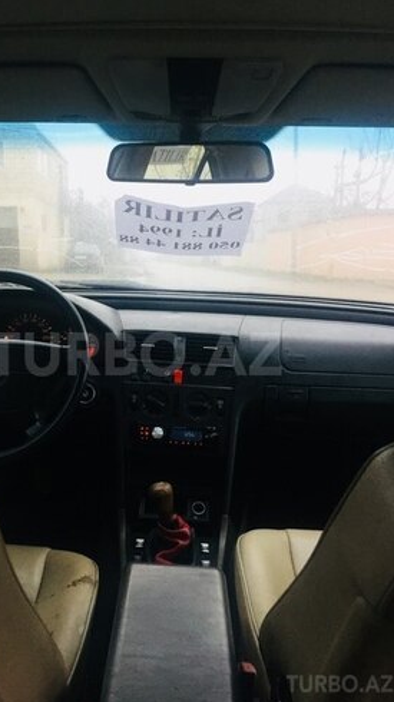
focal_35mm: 32
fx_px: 595
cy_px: 354
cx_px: 135
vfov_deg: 61.0
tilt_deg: -10.4
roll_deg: -0.2
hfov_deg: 36.3
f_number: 2.2
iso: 160
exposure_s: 1/33
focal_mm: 4.15
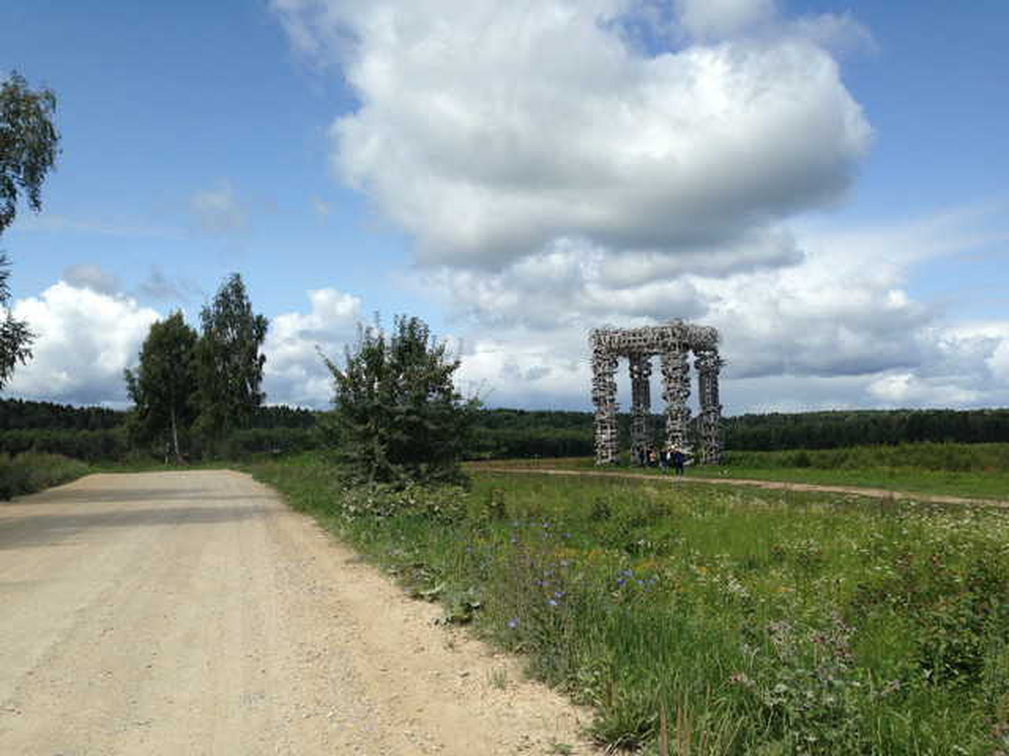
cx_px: 504
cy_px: 378
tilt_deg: +2.7
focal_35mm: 33
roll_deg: +1.7
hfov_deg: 55.4
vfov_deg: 42.9
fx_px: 962
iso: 50
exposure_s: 1/2463
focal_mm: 4.12
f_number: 2.4
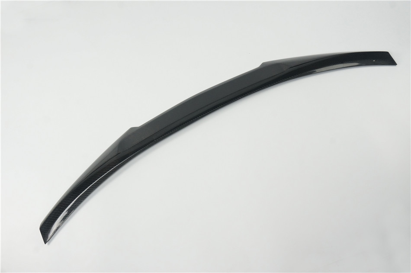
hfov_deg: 51.3
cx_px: 206
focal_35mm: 38
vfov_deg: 35.4
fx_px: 428
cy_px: 136
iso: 800
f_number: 10
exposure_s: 1/15
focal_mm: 25
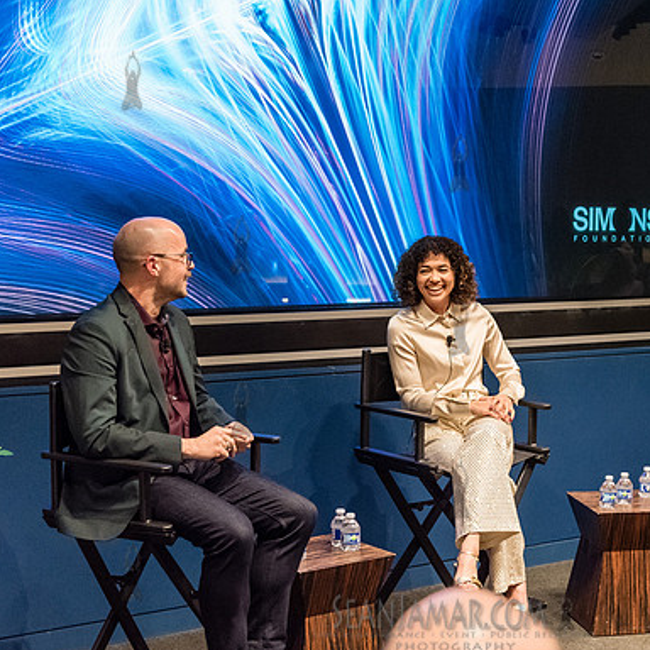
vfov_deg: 28.2
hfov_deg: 27.9
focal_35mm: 61
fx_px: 1296
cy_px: 326
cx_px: 459
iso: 6400
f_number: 3.5
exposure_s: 1/200
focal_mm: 45
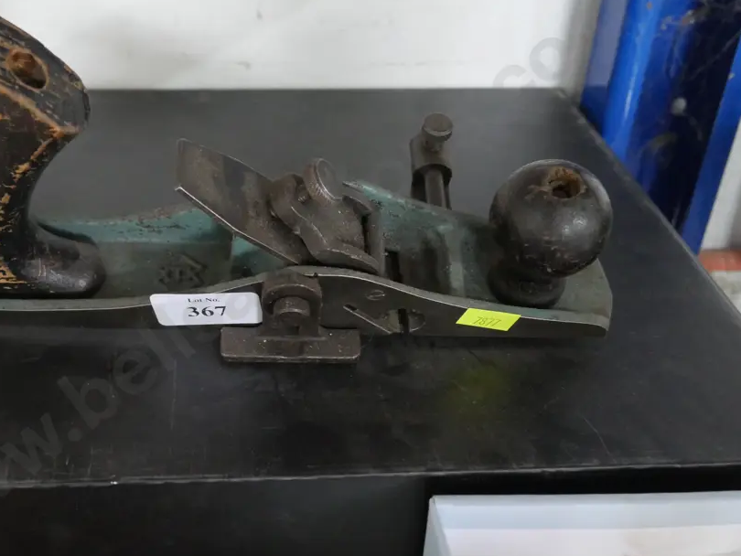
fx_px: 921
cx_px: 280
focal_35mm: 43
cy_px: 262
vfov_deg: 33.6
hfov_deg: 43.5
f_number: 4
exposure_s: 1/25
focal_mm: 17
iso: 3200
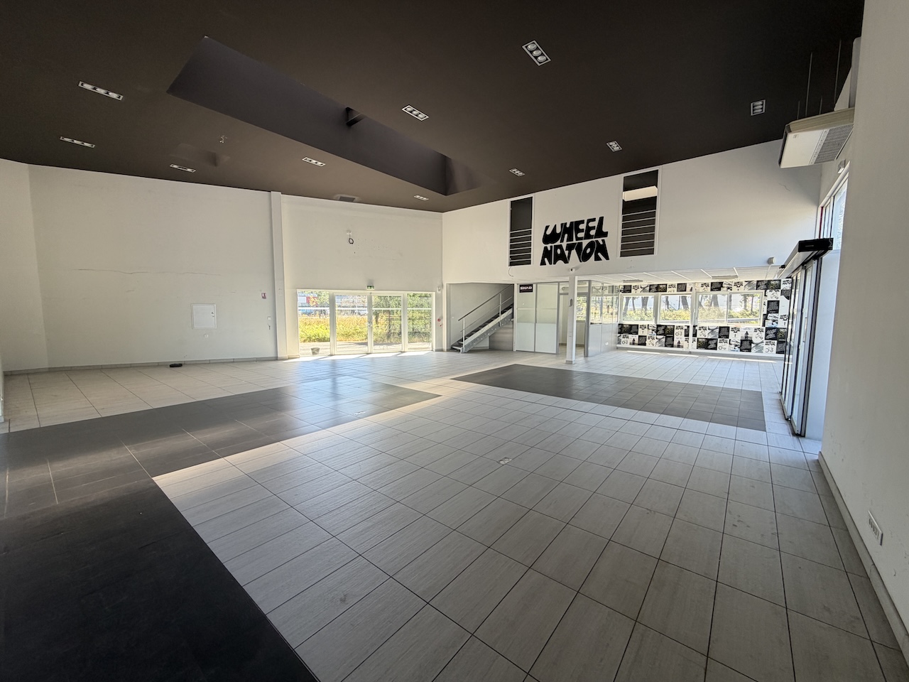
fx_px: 368
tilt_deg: -5.0
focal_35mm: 14
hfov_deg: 102.1
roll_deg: +0.0
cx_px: 454
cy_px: 341
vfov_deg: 85.7
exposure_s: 1/121
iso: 64
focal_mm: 2.22
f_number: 2.2
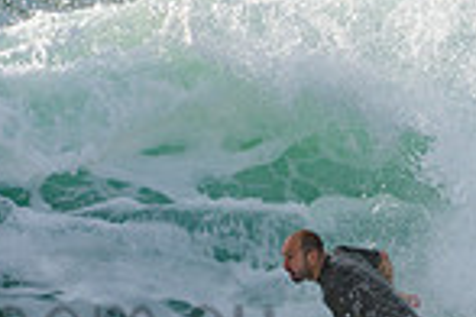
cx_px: 143
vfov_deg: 0.6
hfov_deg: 0.9
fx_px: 31995
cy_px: 292
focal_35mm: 2420
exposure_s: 1/2000
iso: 280
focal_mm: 500
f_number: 5.6
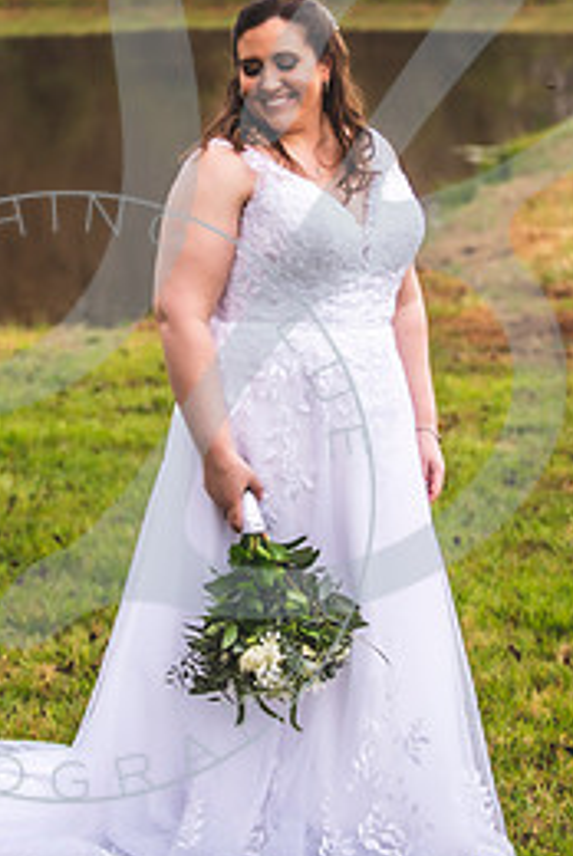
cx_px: 217
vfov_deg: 16.8
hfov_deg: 11.4
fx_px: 2881
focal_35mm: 121
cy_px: 247
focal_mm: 70
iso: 320
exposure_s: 1/320
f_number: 2.8
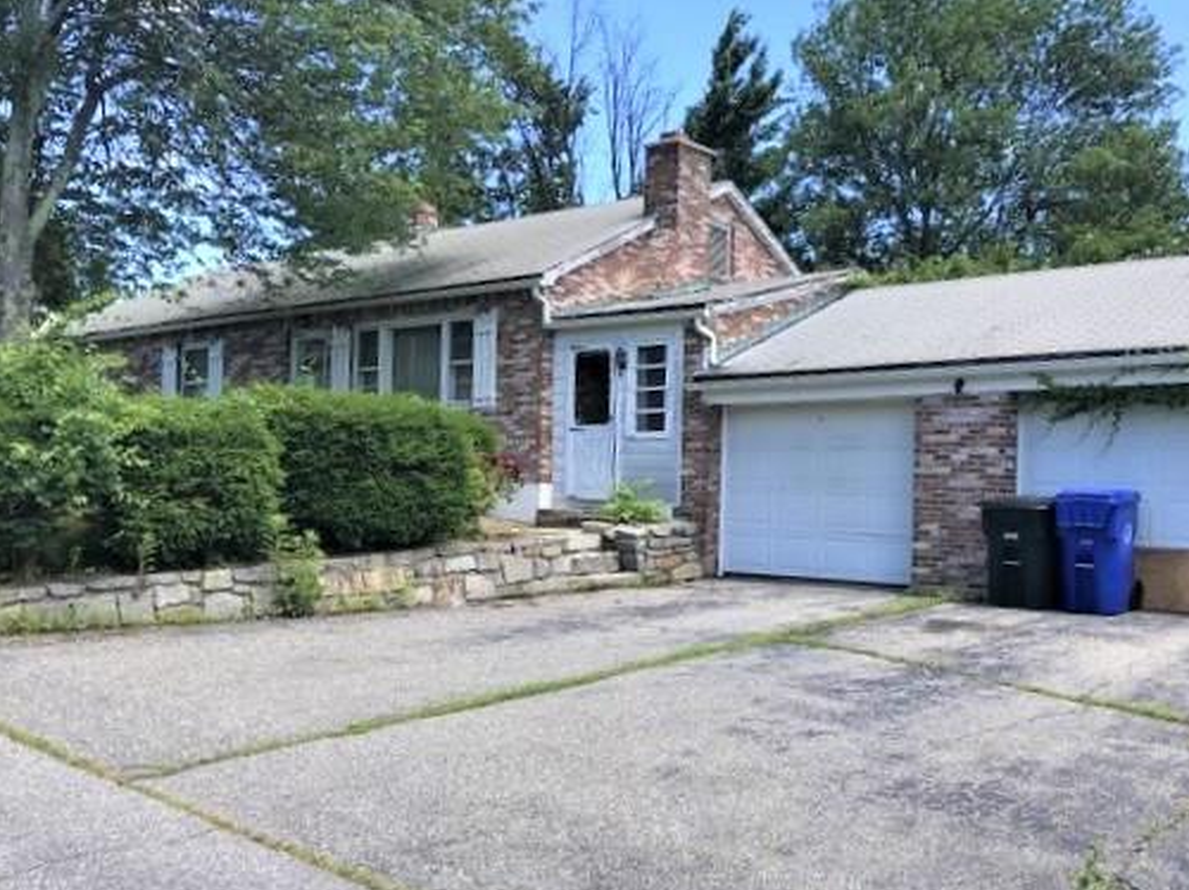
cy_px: 482
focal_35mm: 33
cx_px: 653
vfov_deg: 42.8
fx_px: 1132
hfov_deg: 55.3
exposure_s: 1/772
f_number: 1.8
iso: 20
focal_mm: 3.99
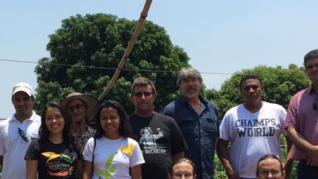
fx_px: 624
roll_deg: +0.3
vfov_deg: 16.0
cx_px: 82
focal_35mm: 74
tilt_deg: -1.1
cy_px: 178
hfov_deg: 28.2
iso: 32
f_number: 2.2
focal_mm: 4.15
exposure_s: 1/1799
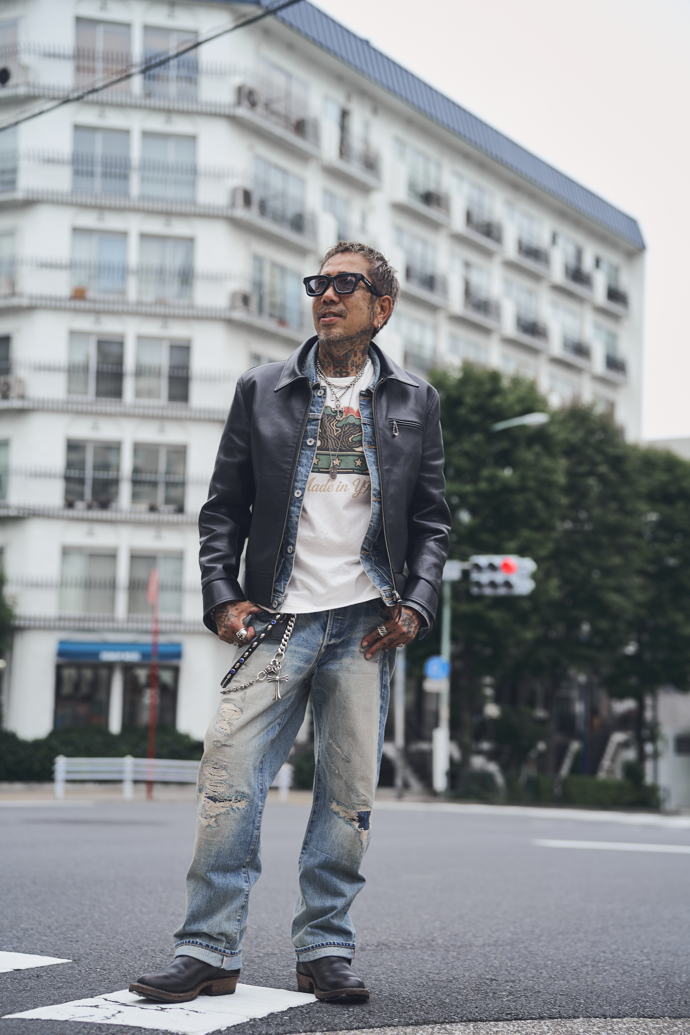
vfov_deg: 33.9
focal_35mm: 59
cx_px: 345
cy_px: 518
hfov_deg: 23.0
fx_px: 1696
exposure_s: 1/200
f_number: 2.8
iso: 50
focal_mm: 59
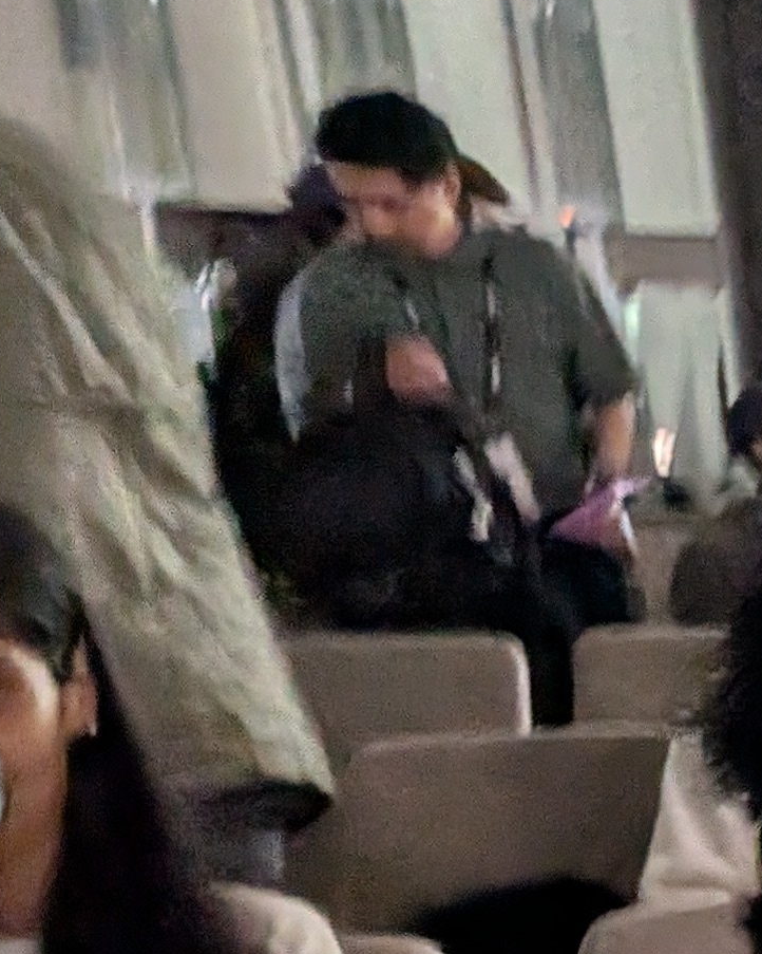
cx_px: 1791
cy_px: 965
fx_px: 2002
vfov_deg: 25.4
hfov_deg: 14.6
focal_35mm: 71
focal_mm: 2.71
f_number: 2.2
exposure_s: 1/16.7
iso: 560
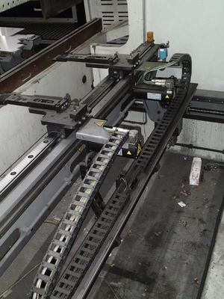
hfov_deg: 36.0
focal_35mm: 40
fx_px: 345
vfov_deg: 46.8
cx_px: 112
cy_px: 150
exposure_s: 1/40
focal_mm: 7.34
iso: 200
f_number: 2.8
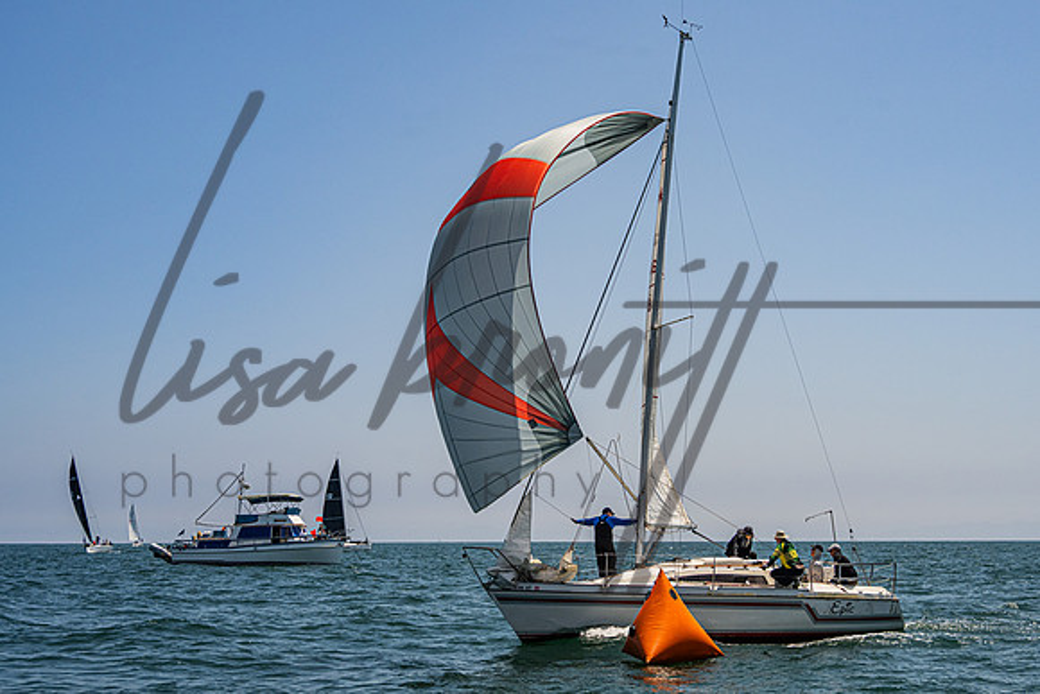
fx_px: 1475
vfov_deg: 26.5
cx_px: 602
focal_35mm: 51
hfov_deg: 38.7
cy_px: 353
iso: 500
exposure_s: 1/3200
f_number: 8
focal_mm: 43
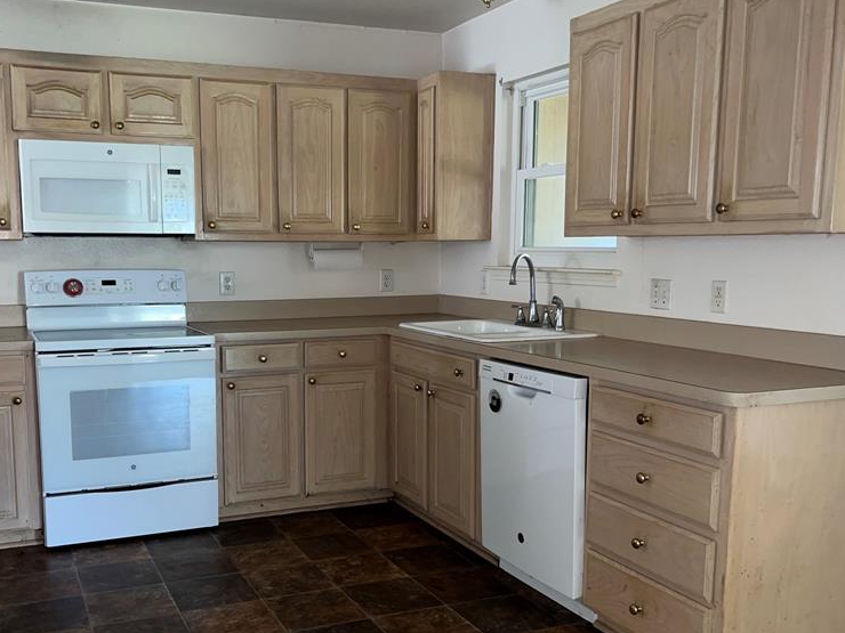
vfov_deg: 39.6
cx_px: 337
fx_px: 879
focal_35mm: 36
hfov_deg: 51.0
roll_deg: +1.1
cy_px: 363
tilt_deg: -8.2
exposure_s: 1/16
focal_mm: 5.7
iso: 100
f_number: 1.5
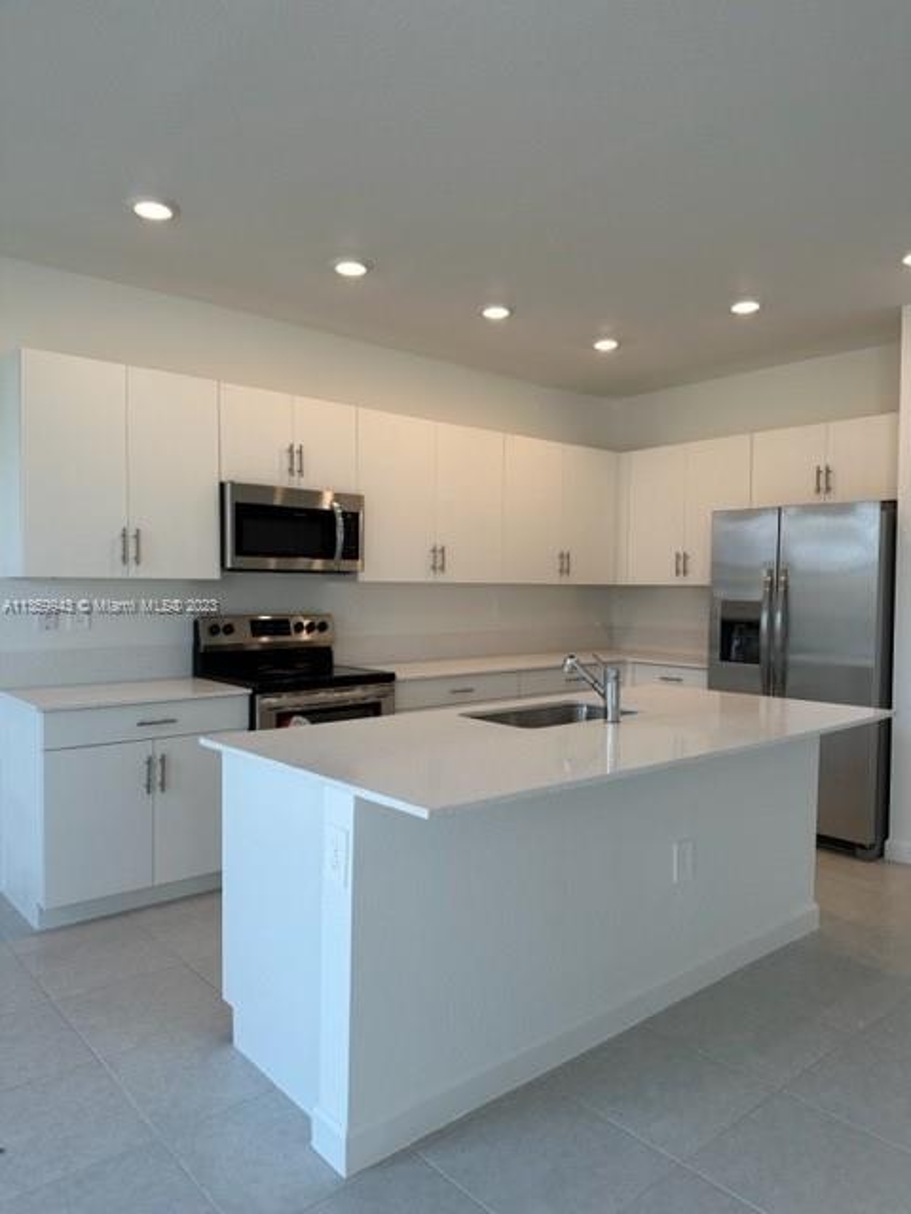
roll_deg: -0.3
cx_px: 456
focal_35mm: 24
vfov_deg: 71.6
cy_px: 607
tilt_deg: -0.4
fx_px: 842
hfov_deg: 56.8
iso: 64
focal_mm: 6.86
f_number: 1.78
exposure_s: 1/209
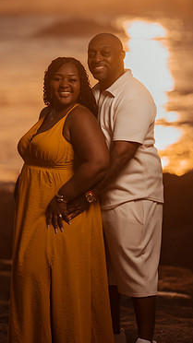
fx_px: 1557
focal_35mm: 171
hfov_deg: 7.1
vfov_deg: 12.6
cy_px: 182
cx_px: 65
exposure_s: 1/8000
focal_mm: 135
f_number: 1.8
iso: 100
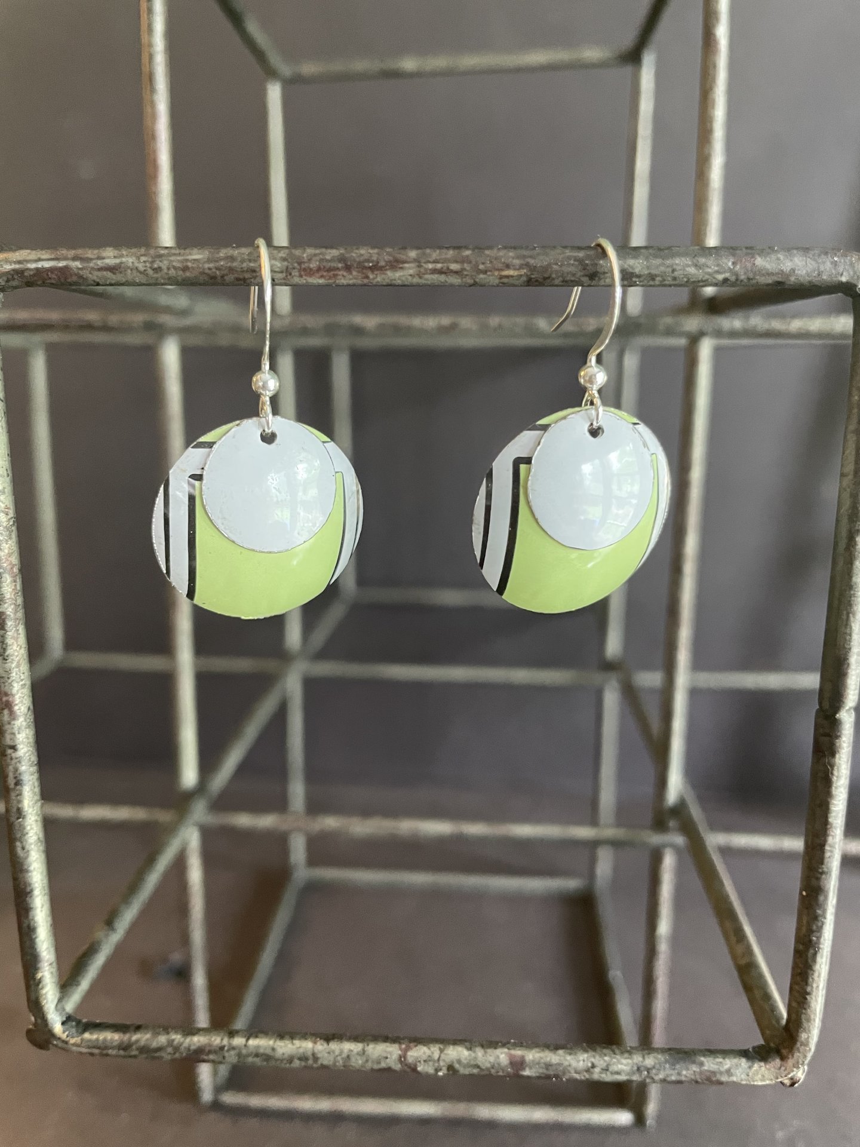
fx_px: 861
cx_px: 430
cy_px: 574
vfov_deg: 67.3
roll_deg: -0.3
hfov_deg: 53.1
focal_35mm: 26
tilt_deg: -12.1
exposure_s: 1/40
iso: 400
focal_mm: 4.2
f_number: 1.6
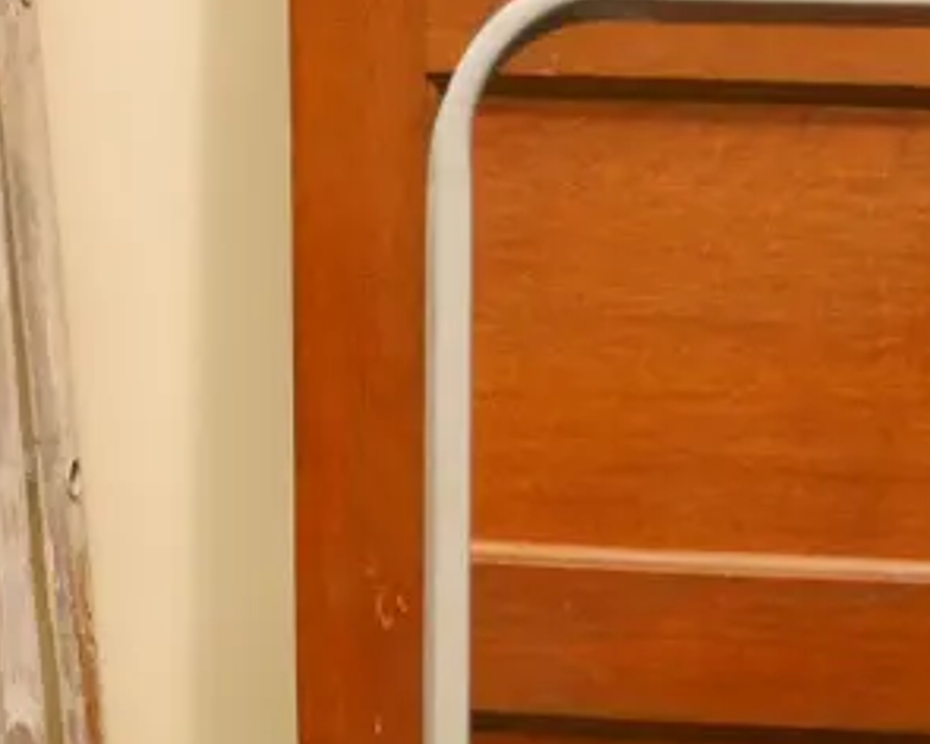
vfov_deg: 11.4
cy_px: 1504
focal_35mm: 122
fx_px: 3358
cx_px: 790
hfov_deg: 15.6
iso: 3200
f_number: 4.2
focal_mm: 18
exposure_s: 1/50
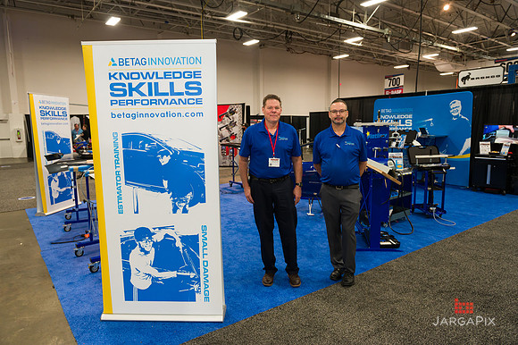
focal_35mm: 24
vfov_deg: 53.1
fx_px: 345
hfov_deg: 73.8
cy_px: 172
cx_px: 259
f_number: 4
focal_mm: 24
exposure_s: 1/125
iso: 1600
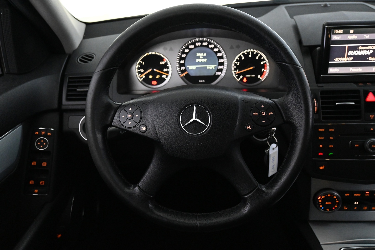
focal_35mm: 32
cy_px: 125
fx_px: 328
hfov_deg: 59.5
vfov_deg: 41.7
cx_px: 188
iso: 4000
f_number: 4
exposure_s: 1/30
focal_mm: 21
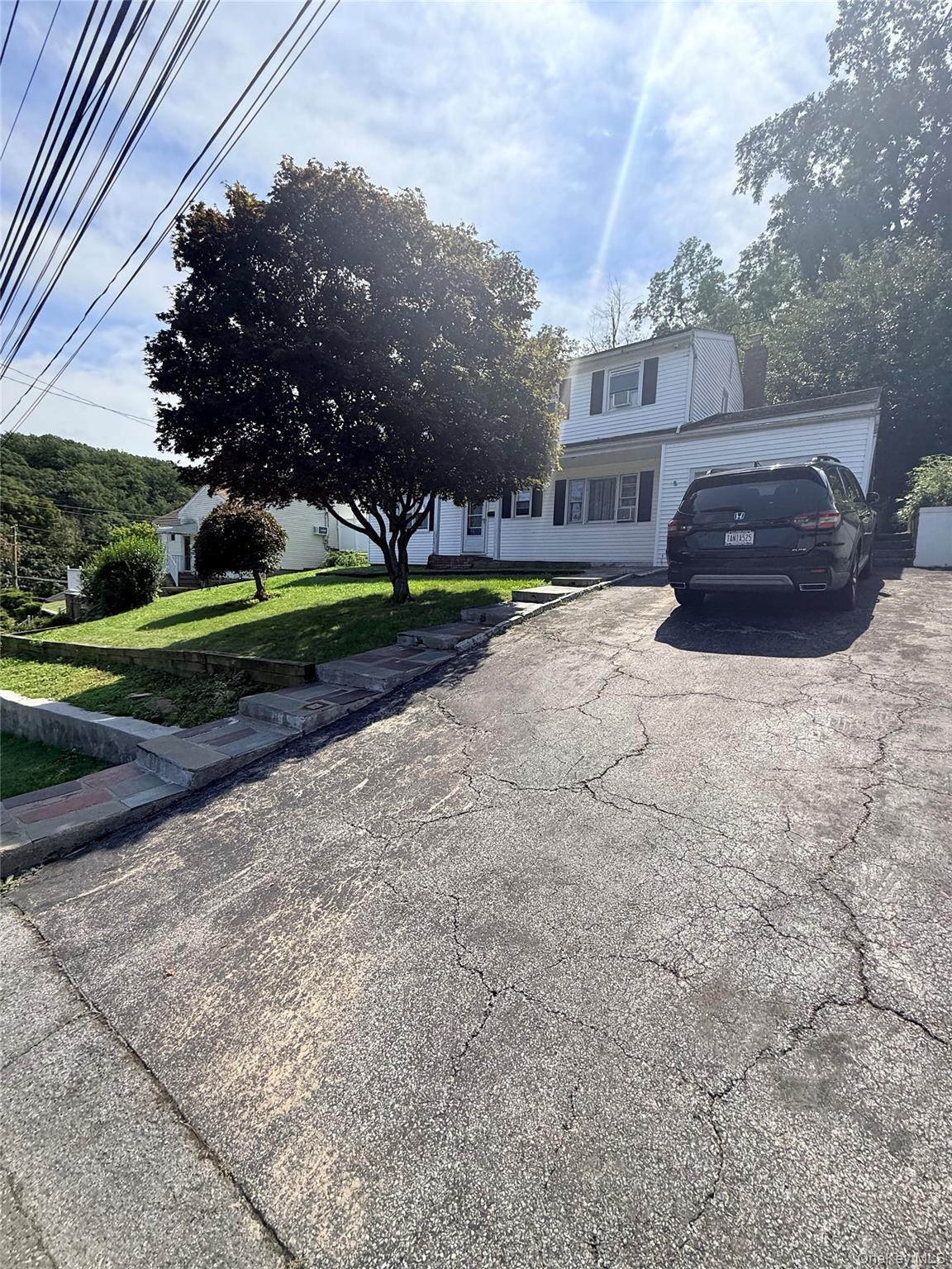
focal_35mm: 14
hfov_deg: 85.7
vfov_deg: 102.1
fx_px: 513
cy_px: 634
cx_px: 476
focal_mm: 2.22
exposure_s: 1/1235
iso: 50
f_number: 2.2
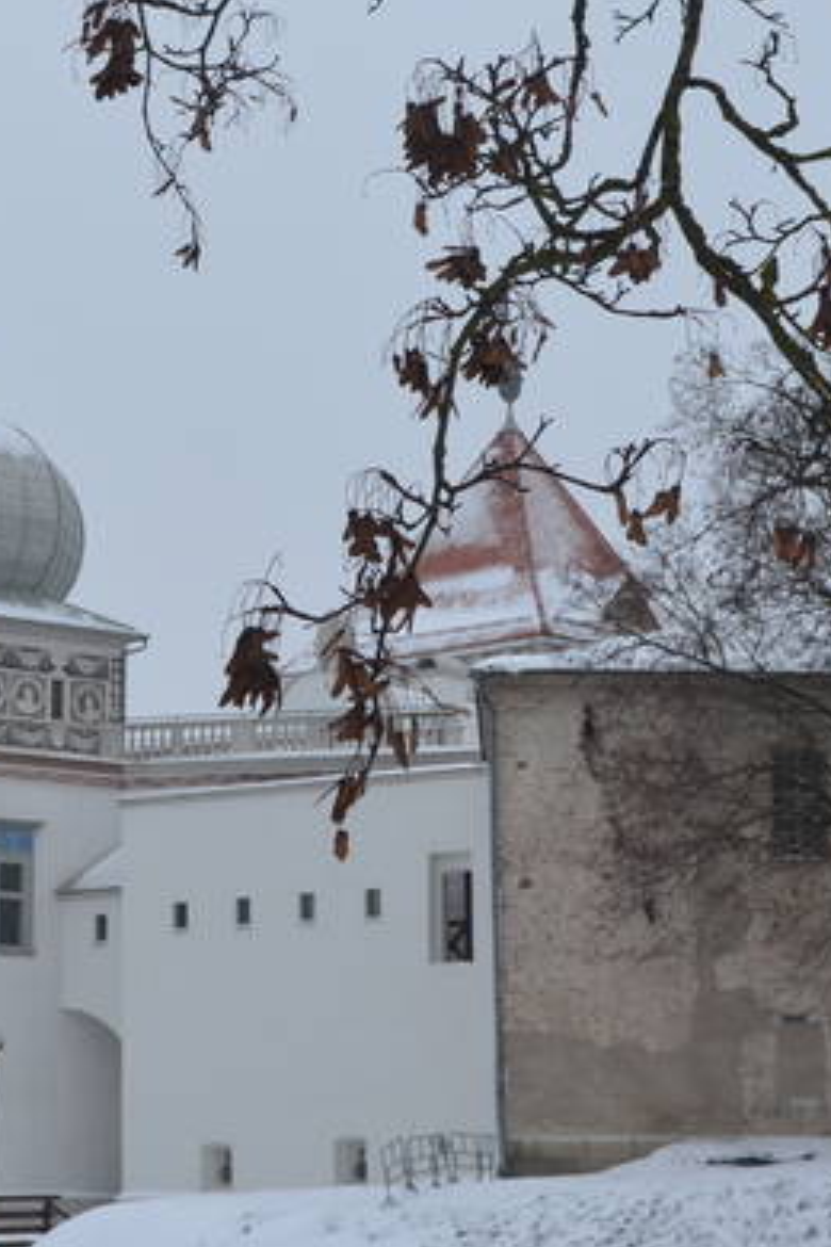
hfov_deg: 13.0
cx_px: 237
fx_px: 3635
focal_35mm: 105
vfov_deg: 19.5
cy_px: 627
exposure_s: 1/200
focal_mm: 38
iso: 400
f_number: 10
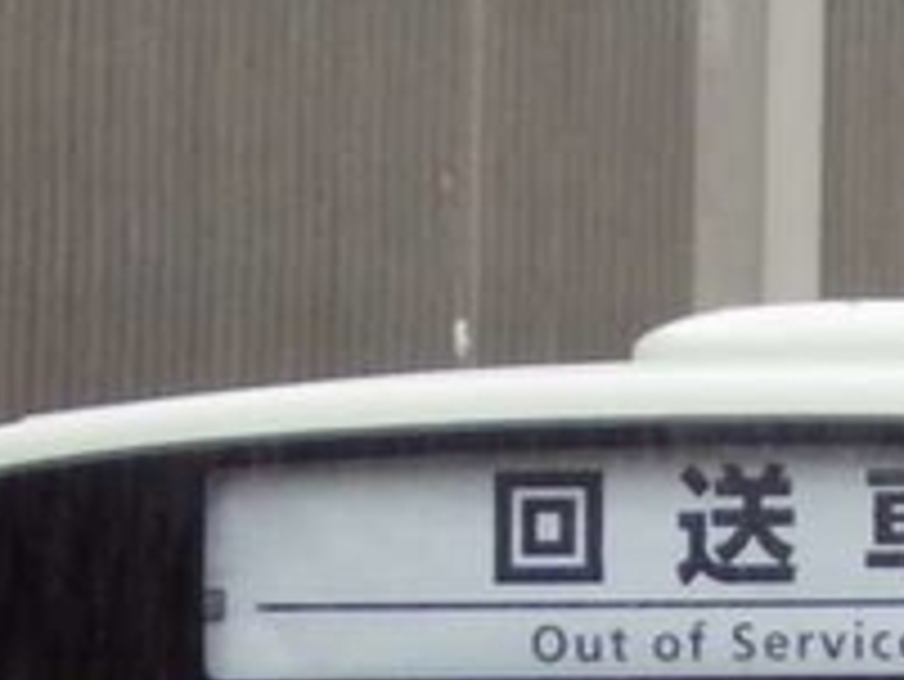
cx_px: 1403
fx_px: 22655
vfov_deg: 1.7
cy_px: 1279
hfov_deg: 2.3
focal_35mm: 867
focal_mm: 39.1
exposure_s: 1/80
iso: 400
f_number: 5.5
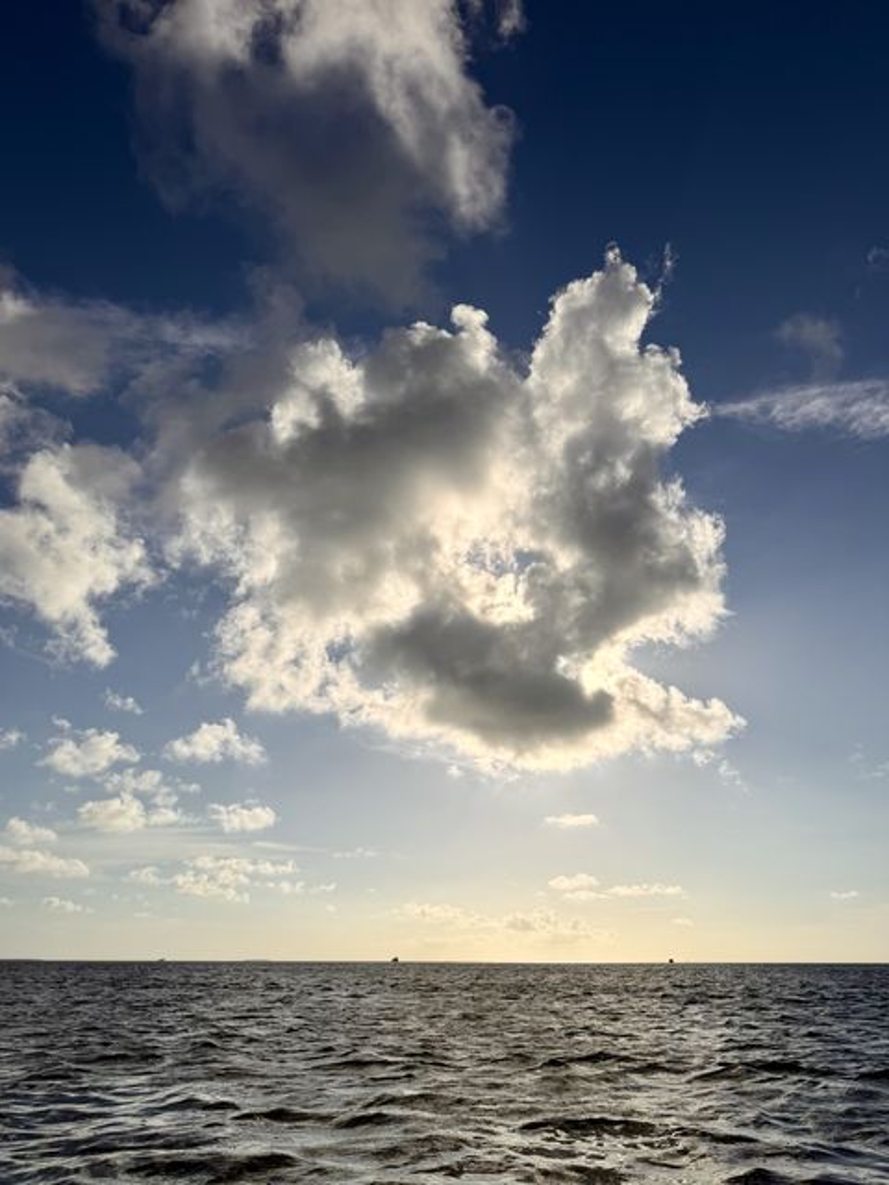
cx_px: 444
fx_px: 822
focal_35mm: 24
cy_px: 592
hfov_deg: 56.8
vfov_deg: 71.6
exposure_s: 1/32258
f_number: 1.78
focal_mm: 6.76
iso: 80
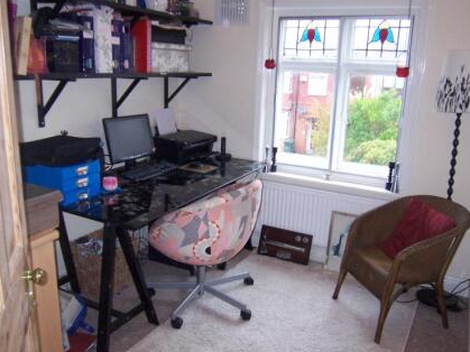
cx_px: 235
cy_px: 169
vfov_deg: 44.1
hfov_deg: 56.8
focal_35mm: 32
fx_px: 434
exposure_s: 1/30
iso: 200
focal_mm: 3.8
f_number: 2.8
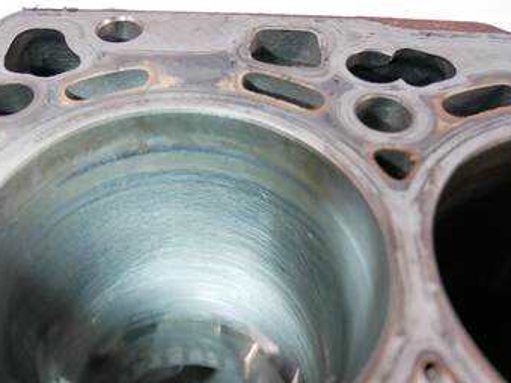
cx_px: 187
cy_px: 268
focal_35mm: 34
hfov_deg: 53.3
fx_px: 502
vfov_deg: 41.0
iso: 1600
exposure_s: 1/60
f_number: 3.5
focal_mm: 12
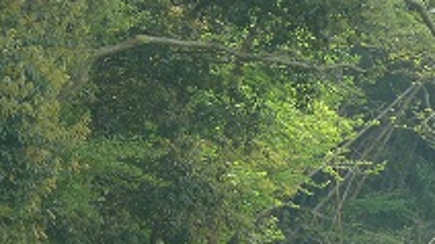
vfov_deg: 1.9
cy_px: 154
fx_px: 7436
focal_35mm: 645
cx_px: 277
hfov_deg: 3.4
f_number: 4.5
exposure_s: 1/100
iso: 80
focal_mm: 32.1
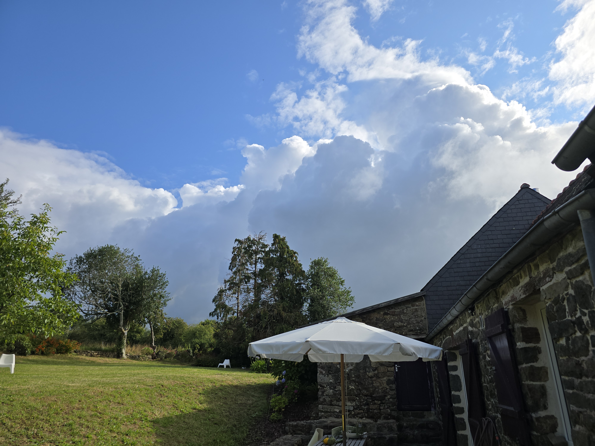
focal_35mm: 23
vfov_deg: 58.9
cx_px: 298
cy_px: 223
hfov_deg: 73.9
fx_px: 395
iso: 12
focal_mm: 6.3
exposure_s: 1/1102
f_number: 1.7
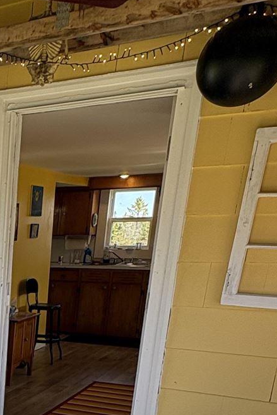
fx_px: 588
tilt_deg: -16.7
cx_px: -144
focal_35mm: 51
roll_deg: +0.5
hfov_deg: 21.8
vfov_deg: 35.2
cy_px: 417
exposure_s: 1/143
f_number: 2.2
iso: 40
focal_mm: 2.22
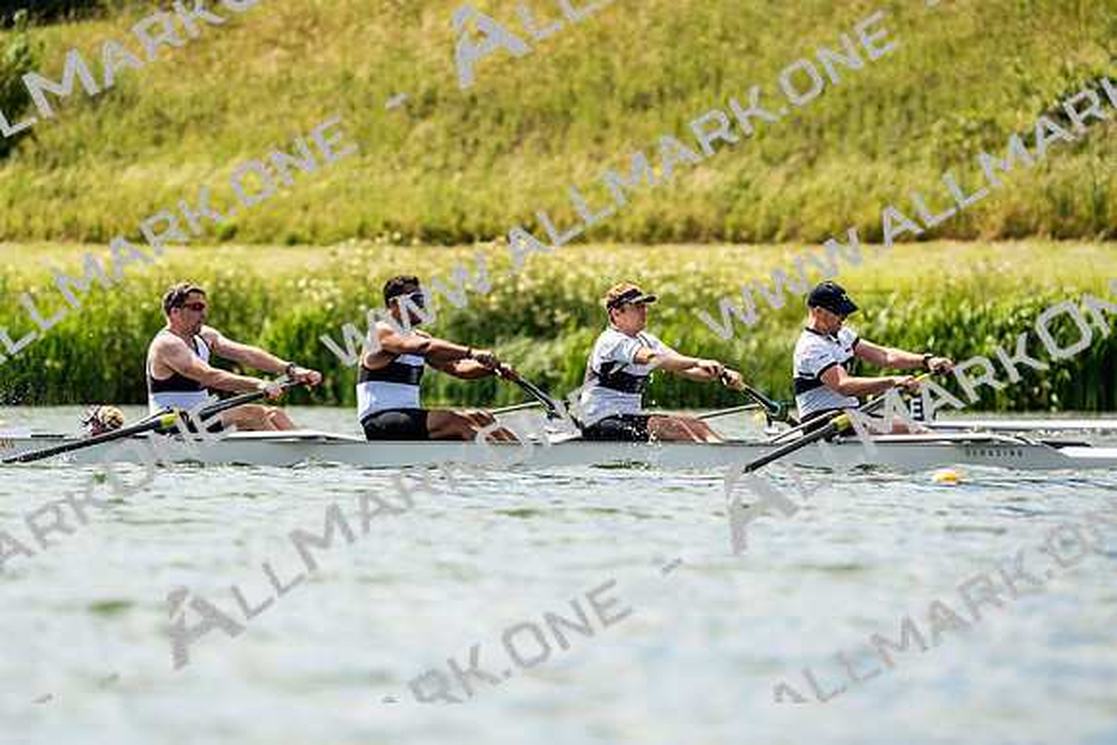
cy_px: 372
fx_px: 12879
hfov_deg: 5.0
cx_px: 558
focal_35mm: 415
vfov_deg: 3.3
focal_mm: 415
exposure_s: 1/2000
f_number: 6.3
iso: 250
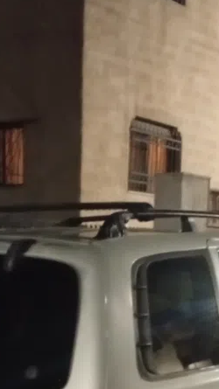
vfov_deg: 22.9
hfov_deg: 13.4
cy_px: 372
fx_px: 930
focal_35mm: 90
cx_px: 118
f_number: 1.8
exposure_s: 1/14.3
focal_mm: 3.98
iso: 6400
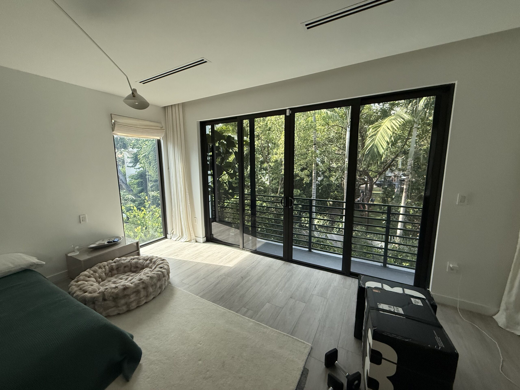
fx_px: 210
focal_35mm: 14
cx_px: 260
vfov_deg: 85.7
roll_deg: +0.9
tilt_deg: -7.9
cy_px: 195
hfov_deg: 102.1
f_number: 2.2
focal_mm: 2.22
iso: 250
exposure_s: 1/99
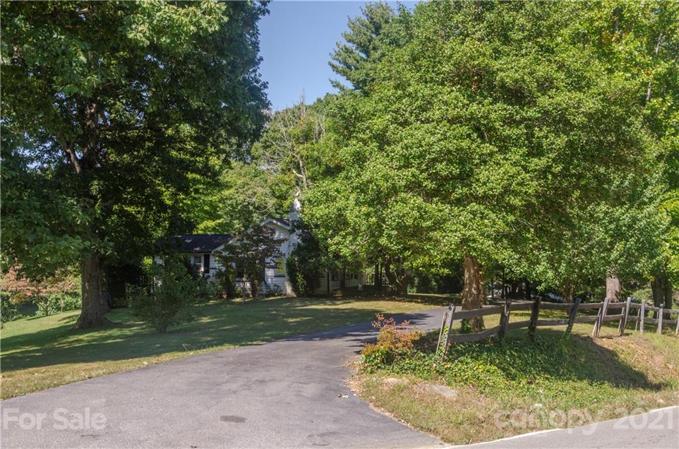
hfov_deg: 46.5
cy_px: 224
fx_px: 790
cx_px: 340
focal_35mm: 42
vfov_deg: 31.7
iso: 320
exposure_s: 1/320
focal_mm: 28
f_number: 7.1
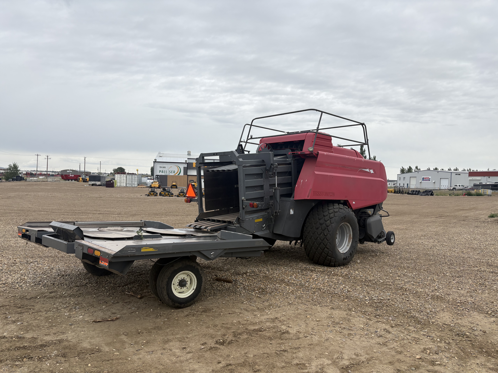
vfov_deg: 53.1
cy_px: 186
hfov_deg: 67.3
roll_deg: -1.3
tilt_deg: +0.7
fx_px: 374
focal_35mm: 26
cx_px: 249
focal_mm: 5.96
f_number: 1.6
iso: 50
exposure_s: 1/1099
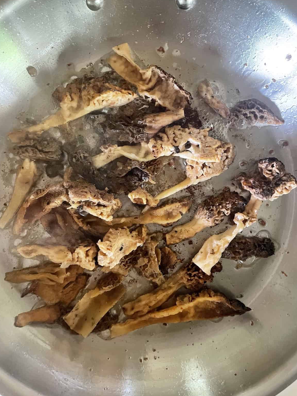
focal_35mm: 27
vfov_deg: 65.3
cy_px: 194
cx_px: 146
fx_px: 309
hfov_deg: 51.4
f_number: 1.6
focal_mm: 4.2
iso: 640
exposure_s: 1/30
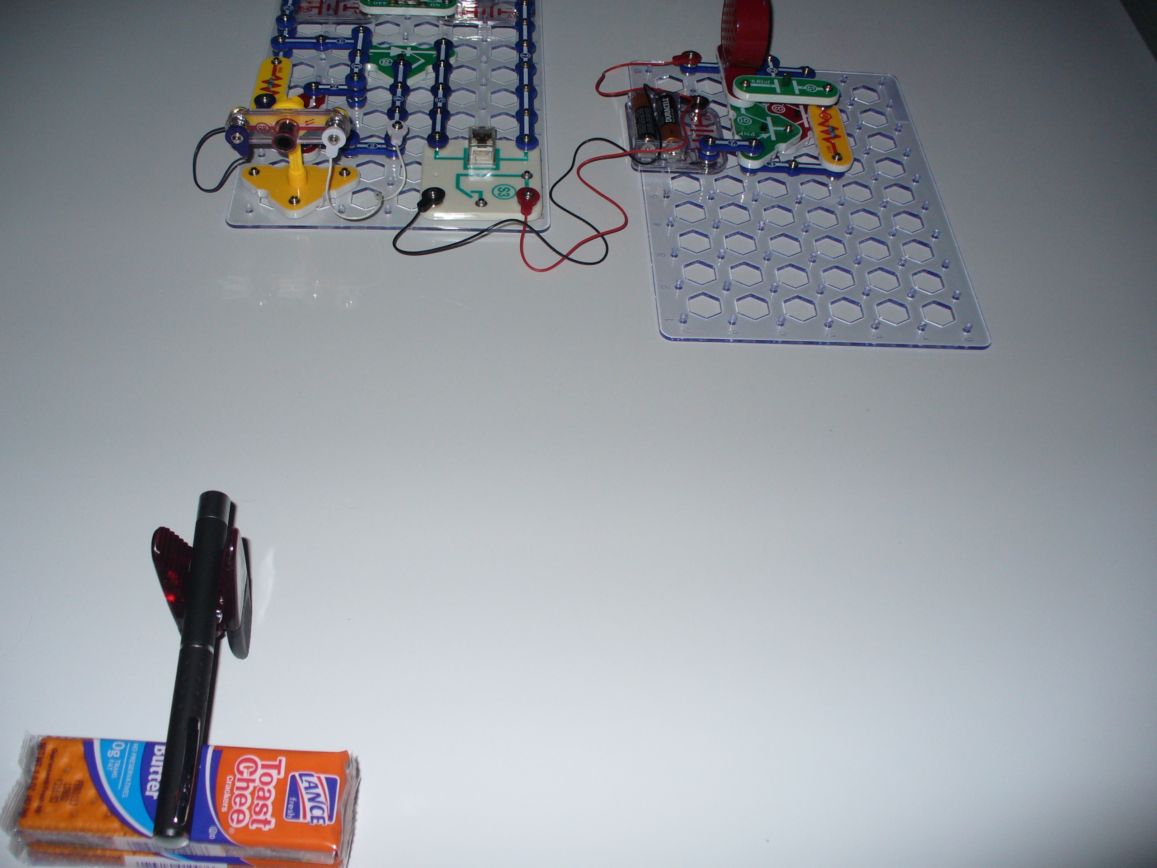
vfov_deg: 38.7
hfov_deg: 50.1
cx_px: 578
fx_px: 1237
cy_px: 434
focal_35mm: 37
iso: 100
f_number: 2.8
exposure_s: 1/30
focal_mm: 6.1
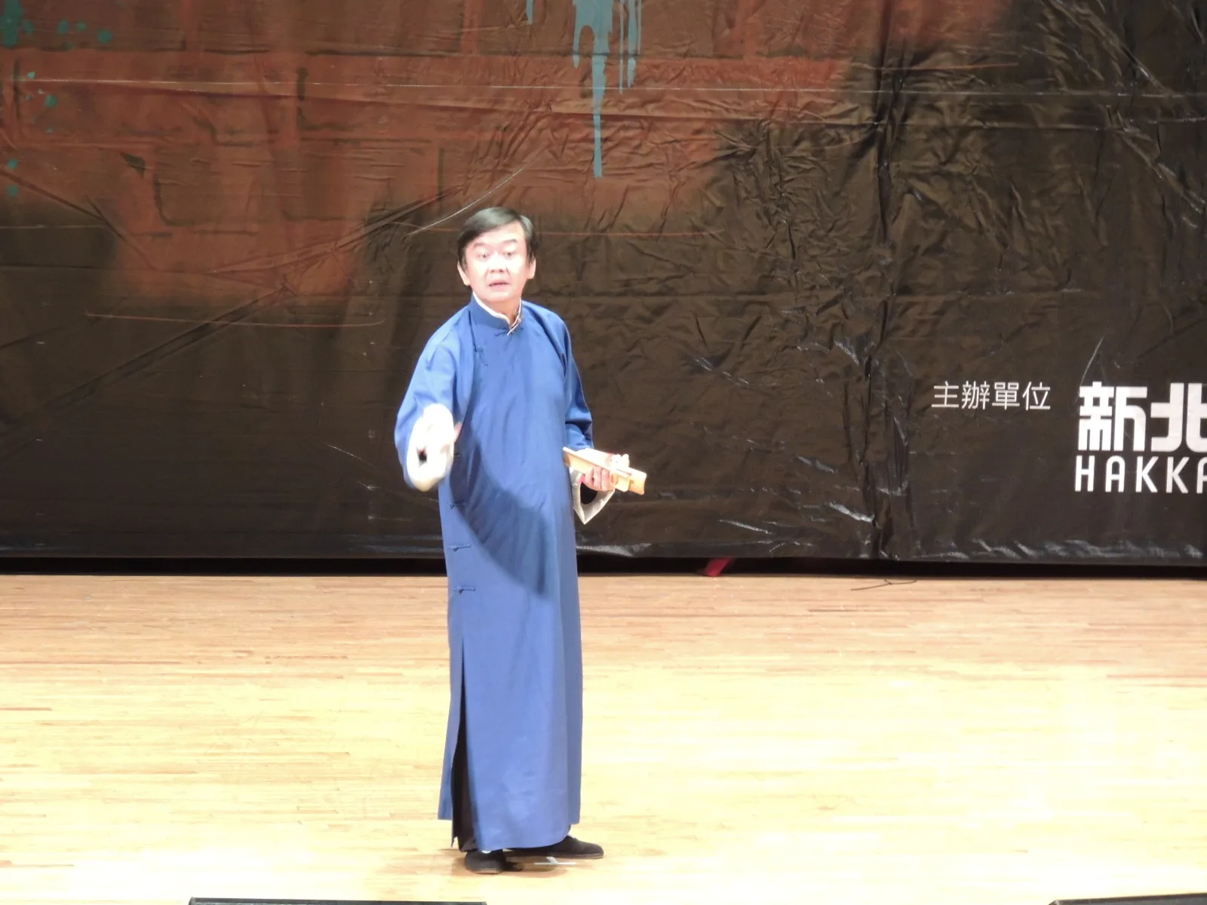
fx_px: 8717
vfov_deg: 5.9
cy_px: 452
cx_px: 604
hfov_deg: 7.9
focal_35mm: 250
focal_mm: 44.5
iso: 800
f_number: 4.7
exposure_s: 1/20
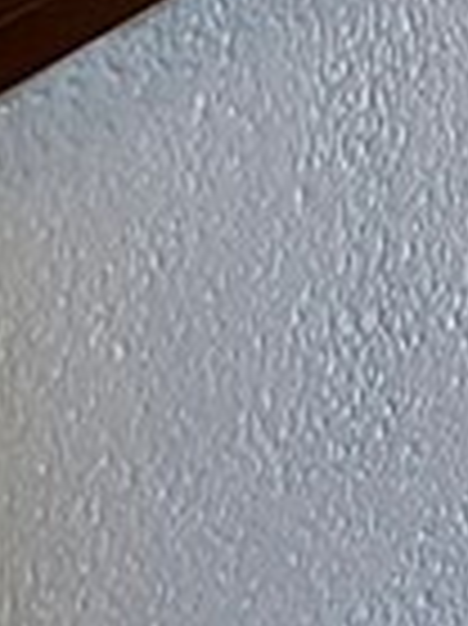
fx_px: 3864
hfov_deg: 6.4
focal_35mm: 214
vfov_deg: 8.6
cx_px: 1350
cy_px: -766
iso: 50
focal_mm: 3
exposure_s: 1/120
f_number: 1.8
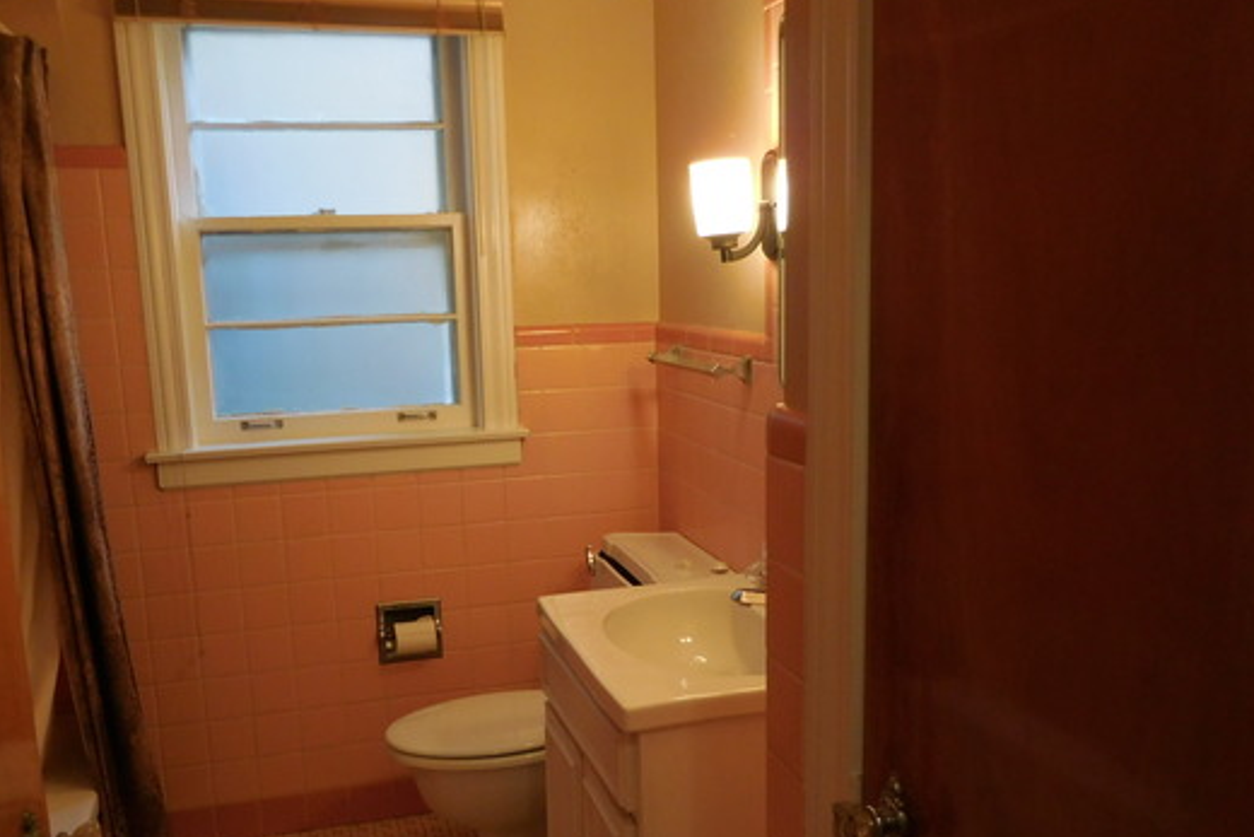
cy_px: 504
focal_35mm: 32
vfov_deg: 40.9
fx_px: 1115
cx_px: 610
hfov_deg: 58.7
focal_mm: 4.5
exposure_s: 1/30
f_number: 3.3
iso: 280
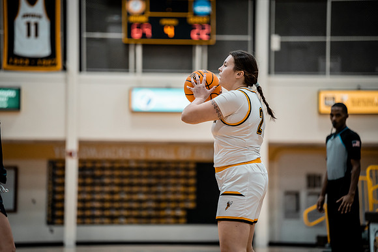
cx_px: 189
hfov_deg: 13.5
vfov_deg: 9.0
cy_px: 126
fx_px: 1598
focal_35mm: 152
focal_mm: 150
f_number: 2.8
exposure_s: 1/640
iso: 1600
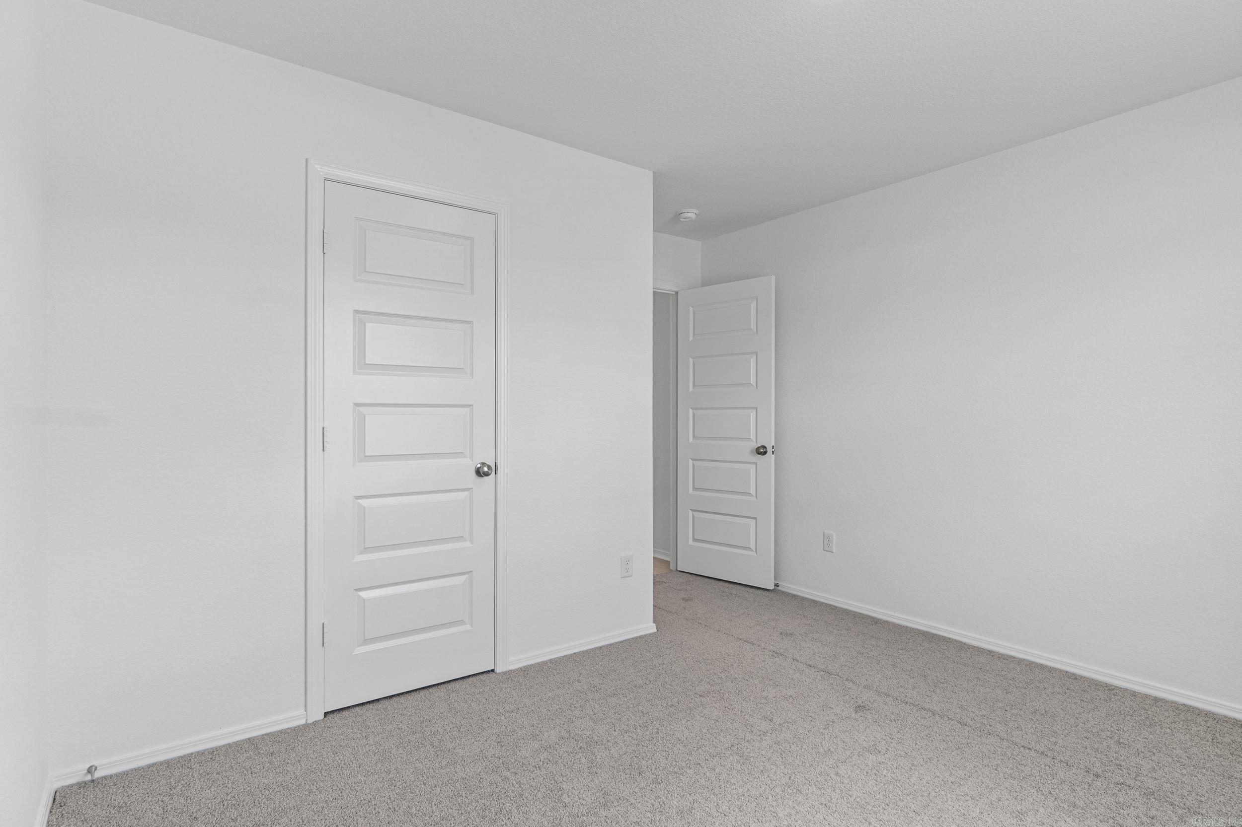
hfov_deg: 90.0
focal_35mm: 18
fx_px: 621
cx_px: 621
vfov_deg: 67.4
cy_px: 414
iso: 250
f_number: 9
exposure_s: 1/6
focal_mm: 12
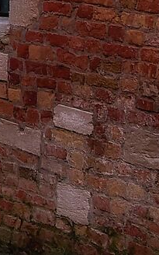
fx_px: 1241
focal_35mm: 179
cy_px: -150
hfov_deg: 5.2
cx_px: -719
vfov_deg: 11.2
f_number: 8
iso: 200
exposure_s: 1/125
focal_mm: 24
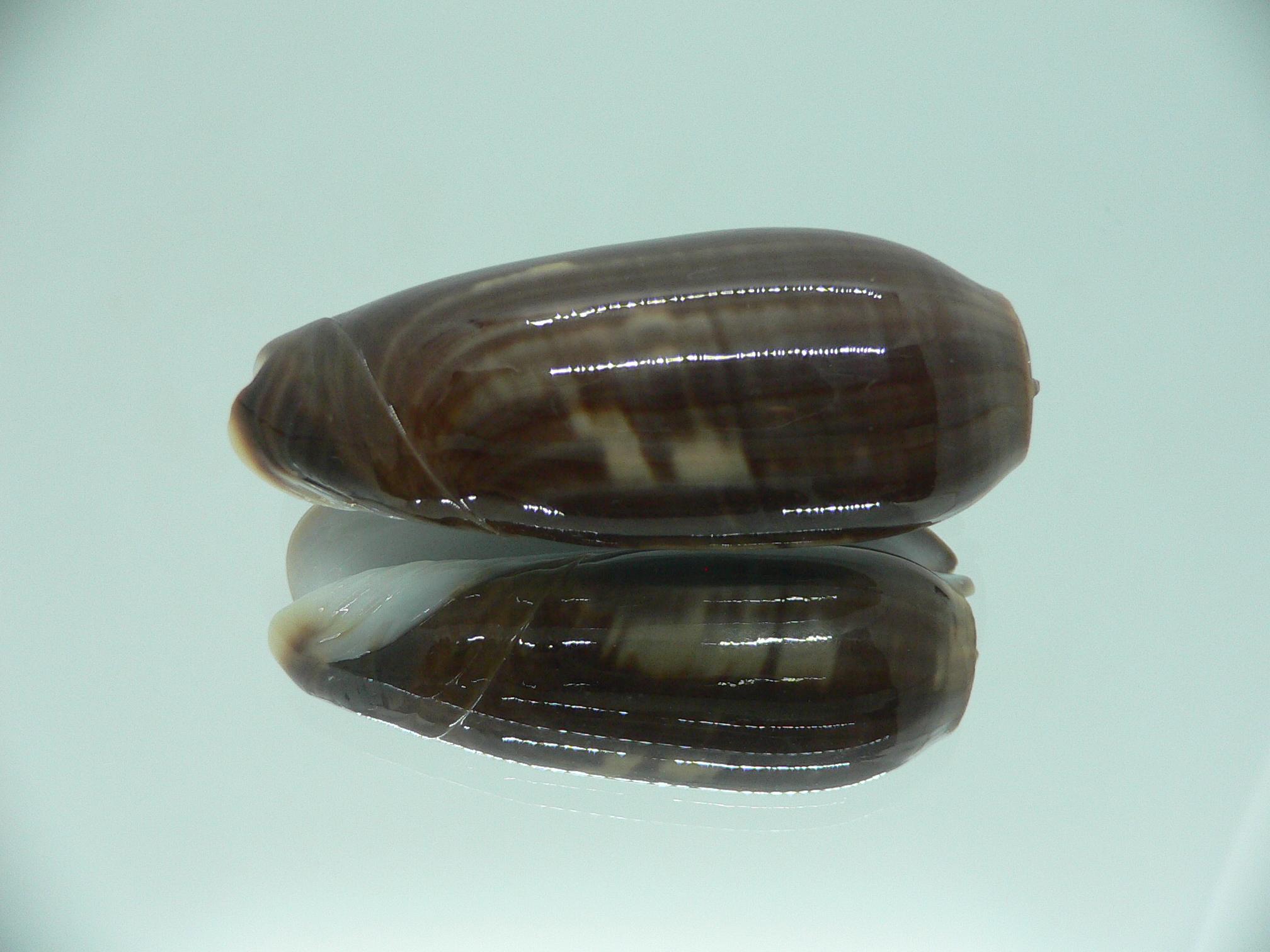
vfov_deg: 40.7
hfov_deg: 52.6
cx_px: 635
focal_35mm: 35
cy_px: 476
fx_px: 1284
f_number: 2.8
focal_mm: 4.6
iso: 150
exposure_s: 1/60
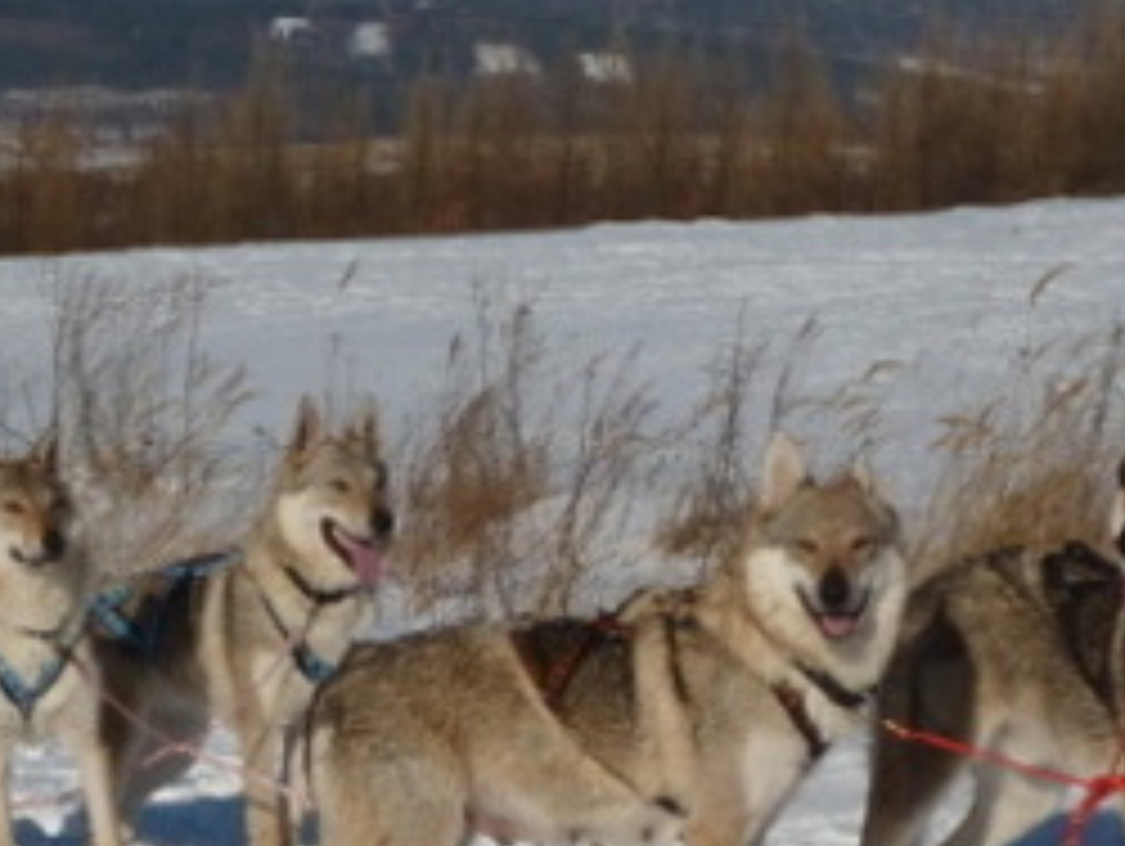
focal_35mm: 116
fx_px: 3774
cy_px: 727
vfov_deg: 12.7
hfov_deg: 16.8
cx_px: 868
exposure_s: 1/800
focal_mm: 7.9
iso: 80
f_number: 6.3
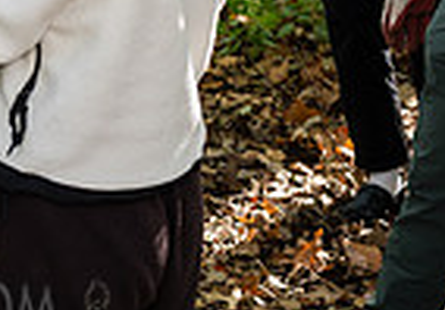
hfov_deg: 11.8
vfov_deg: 8.2
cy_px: -265
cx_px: -181
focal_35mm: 165
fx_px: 2069
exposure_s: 1/160
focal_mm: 38
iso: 500
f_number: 4
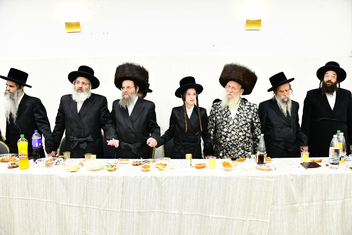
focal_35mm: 28
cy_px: 118
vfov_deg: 46.4
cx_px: 176
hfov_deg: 65.5
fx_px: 274
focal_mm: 28
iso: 3200
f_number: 5.6
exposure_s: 1/100
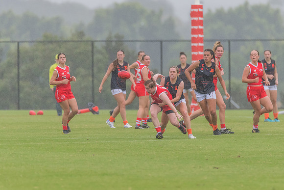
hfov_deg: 2.5
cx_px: 142
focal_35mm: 832
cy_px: 89
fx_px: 6563
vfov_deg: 1.7
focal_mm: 550
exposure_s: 1/1600
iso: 1400
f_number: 6.3
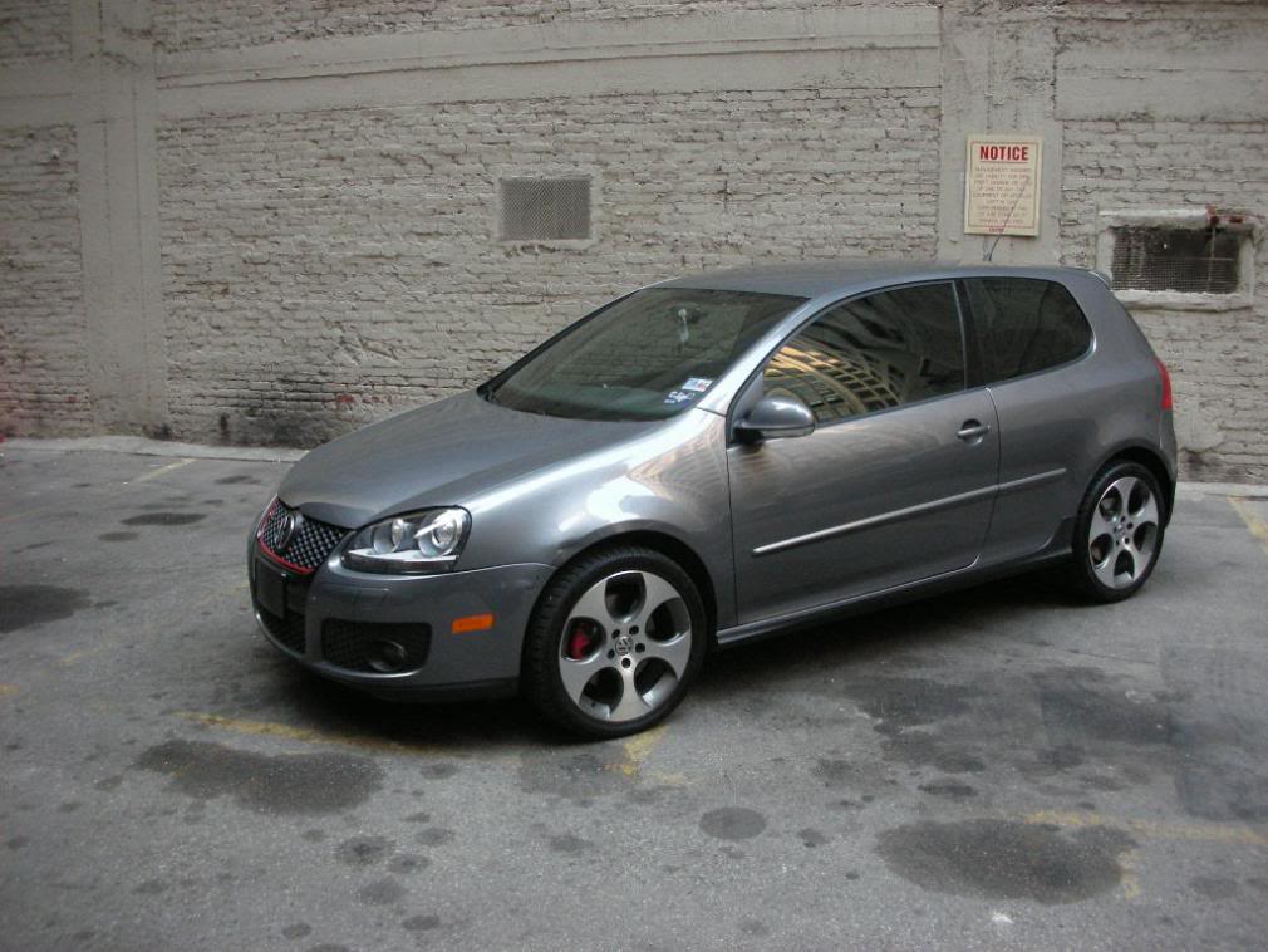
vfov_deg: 40.7
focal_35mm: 35
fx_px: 1282
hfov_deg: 52.6
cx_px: 634
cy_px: 476
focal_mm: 5.8
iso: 200
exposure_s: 1/30
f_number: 3
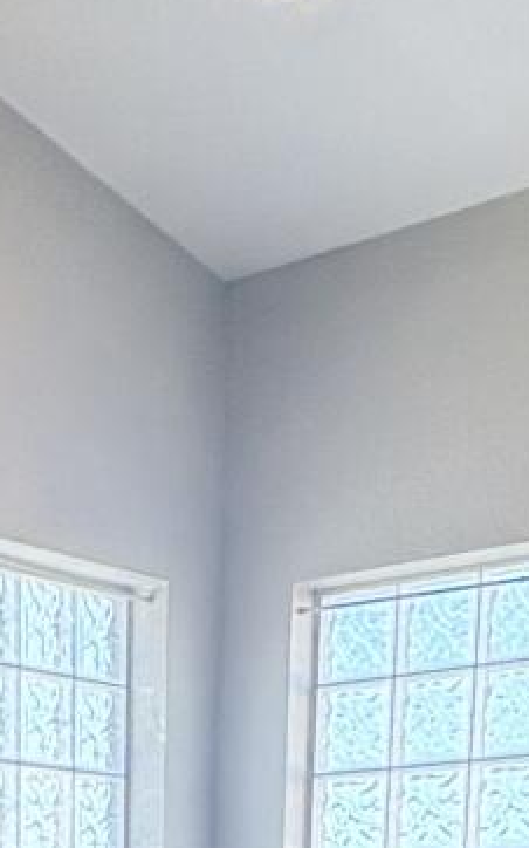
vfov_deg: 20.0
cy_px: 1427
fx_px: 1893
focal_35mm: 82
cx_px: -98
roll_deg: -0.1
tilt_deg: -12.5
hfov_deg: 15.4
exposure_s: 1/147
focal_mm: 2.22
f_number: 2.2
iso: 64
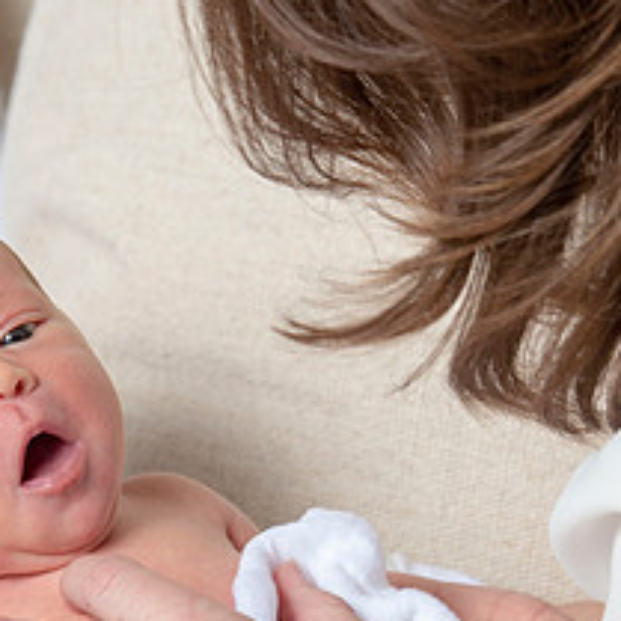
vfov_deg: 4.6
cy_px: 408
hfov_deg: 4.6
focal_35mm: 383
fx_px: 7774
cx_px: 134
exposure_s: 1/160
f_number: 5.6
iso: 200
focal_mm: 130
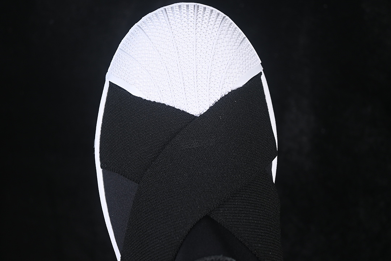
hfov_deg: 27.0
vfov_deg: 18.2
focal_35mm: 75
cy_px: 130
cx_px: 196
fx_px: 815
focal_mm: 50
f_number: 6.3
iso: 160
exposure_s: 1/50
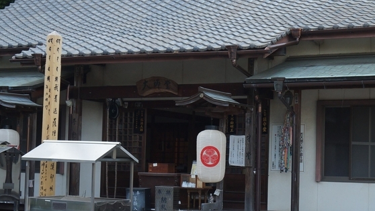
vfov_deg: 14.9
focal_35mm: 81
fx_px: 806
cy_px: 121
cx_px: 220
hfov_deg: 26.2
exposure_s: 1/250
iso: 200
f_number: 5.6
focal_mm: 24
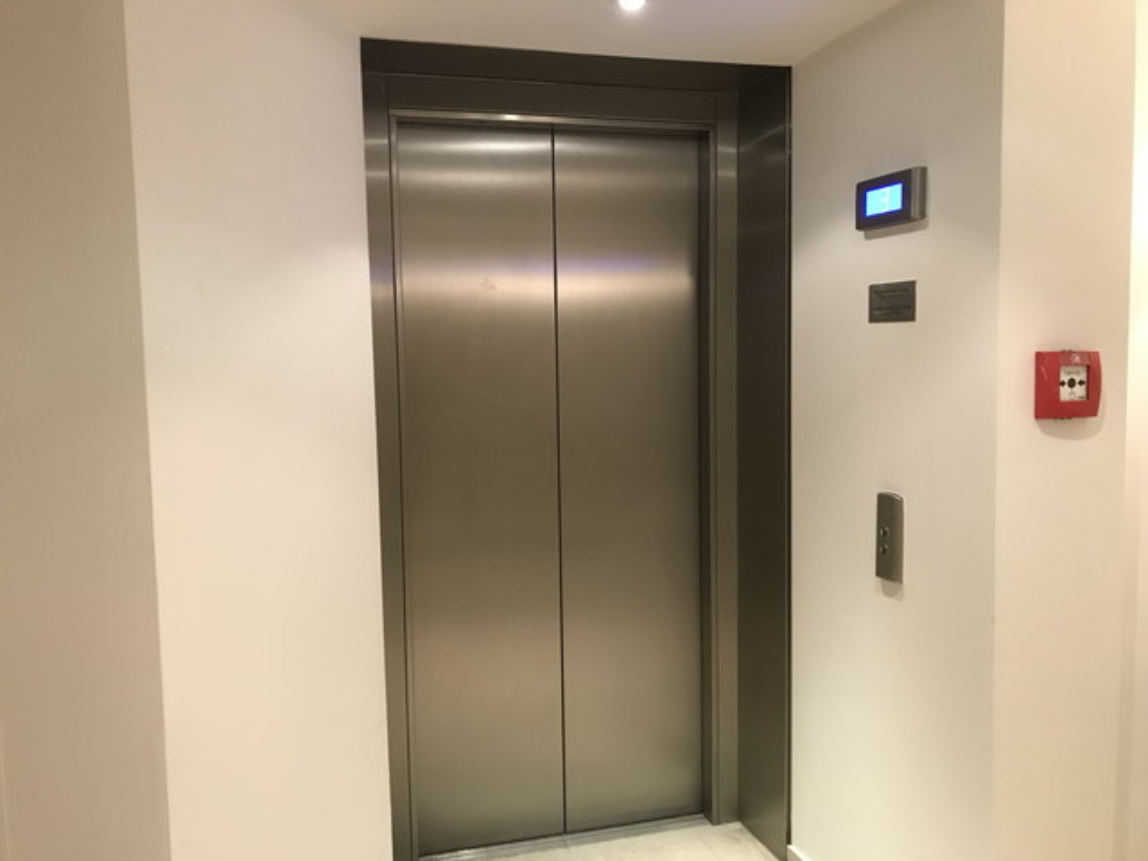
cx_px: 574
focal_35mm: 28
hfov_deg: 63.4
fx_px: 929
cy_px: 430
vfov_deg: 49.7
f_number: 1.8
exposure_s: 1/17
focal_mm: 3.99
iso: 100
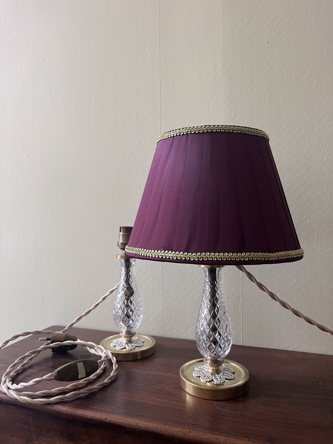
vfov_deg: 67.3
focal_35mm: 26
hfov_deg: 53.1
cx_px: 166
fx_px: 333
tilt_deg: -1.0
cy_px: 222
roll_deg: +0.9
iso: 125
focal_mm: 5.1
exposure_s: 1/60
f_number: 1.6
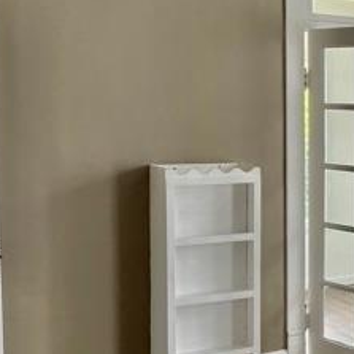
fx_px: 764
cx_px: 446
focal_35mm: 66
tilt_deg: -6.6
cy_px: 197
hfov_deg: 23.4
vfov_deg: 26.1
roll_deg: -0.9
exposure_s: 1/120
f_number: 1.6
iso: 100
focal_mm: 4.2
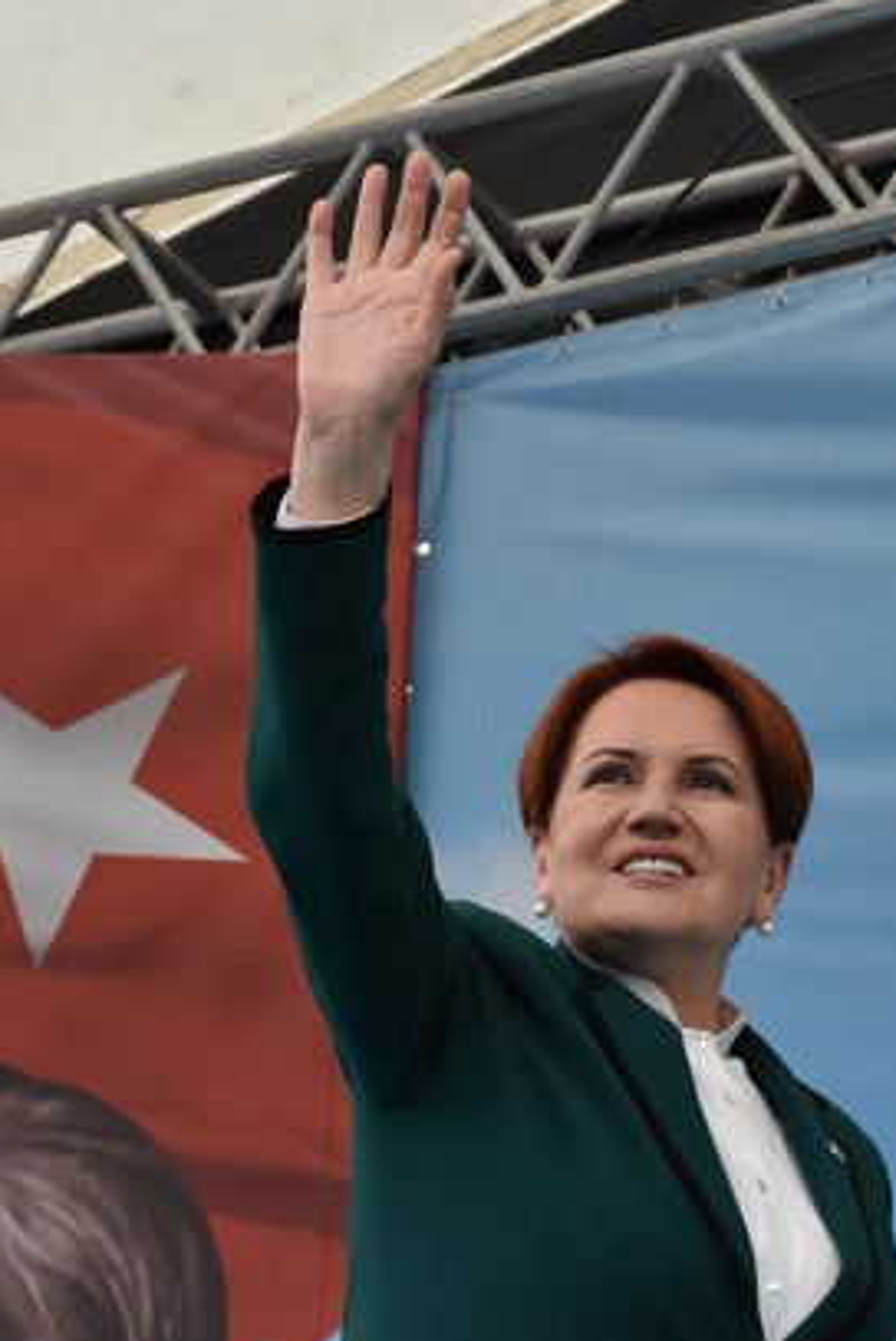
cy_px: 703
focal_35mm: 153
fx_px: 5702
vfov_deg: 13.4
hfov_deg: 9.0
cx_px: 679
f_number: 10
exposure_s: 1/320
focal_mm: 62
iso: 800
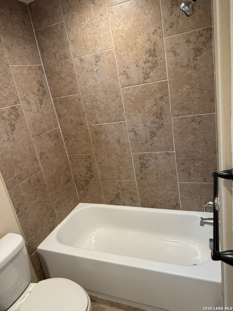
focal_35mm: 24
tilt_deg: -18.4
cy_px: 156
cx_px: 116
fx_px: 215
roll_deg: +11.1
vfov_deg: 71.6
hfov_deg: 56.8
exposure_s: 1/60
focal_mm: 6.76
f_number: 1.78
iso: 160
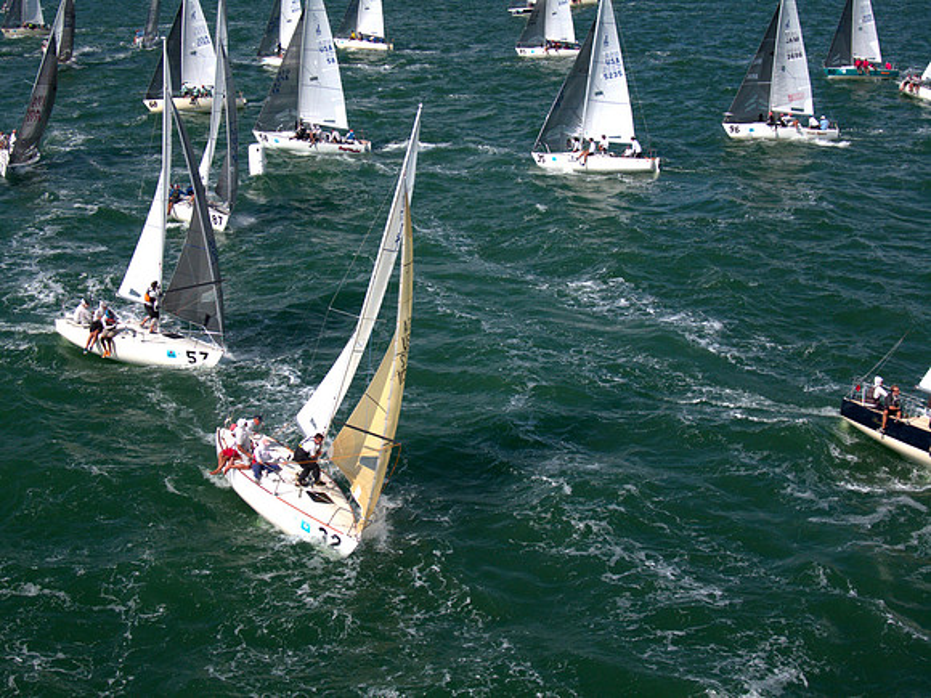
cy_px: 349
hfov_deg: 39.7
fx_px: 1291
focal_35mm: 48
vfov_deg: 30.3
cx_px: 466
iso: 100
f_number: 3.8
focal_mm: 8.6
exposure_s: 1/1600
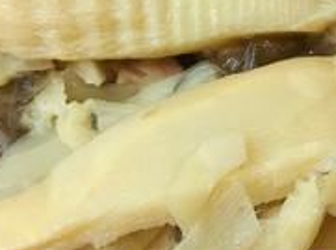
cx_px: 321
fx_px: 901
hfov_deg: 20.6
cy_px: 70
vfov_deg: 15.8
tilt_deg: -63.0
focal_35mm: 93
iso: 40
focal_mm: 3.99
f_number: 1.8
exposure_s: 1/24
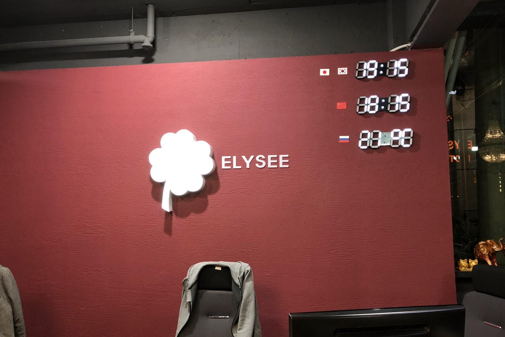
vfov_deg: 43.6
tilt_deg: +3.5
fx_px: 421
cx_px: 258
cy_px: 179
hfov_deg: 61.9
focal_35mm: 30
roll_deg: +0.1
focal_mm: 3.99
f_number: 1.8
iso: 40
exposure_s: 1/20
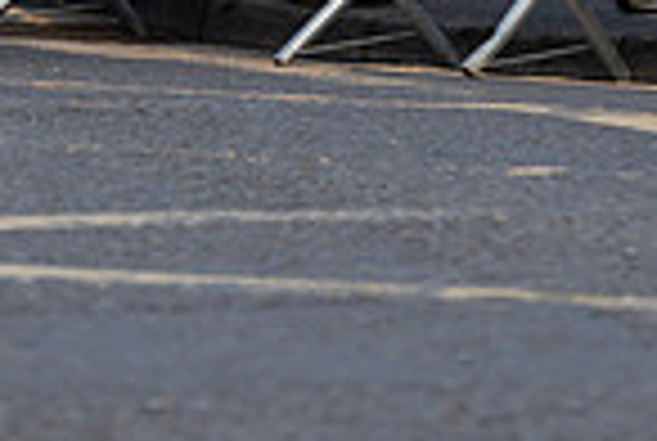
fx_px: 5578
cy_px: -317
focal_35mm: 305
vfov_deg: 4.5
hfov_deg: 6.7
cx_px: 0
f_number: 3.2
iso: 320
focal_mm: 77
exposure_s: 1/1000
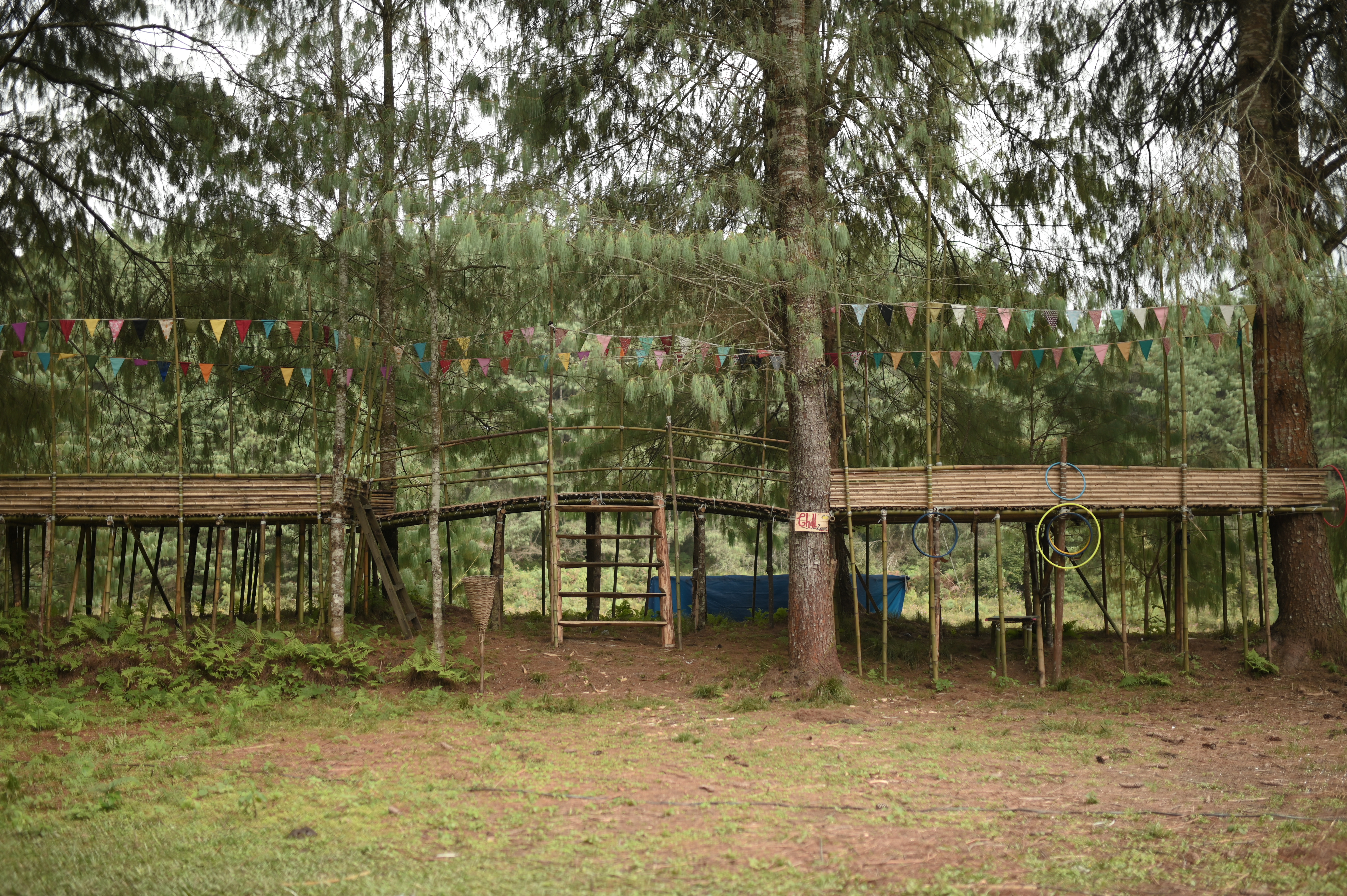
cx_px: 674
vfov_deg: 37.8
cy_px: 448
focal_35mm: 35
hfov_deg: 54.5
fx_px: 1309
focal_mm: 35
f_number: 1.4
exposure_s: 1/500
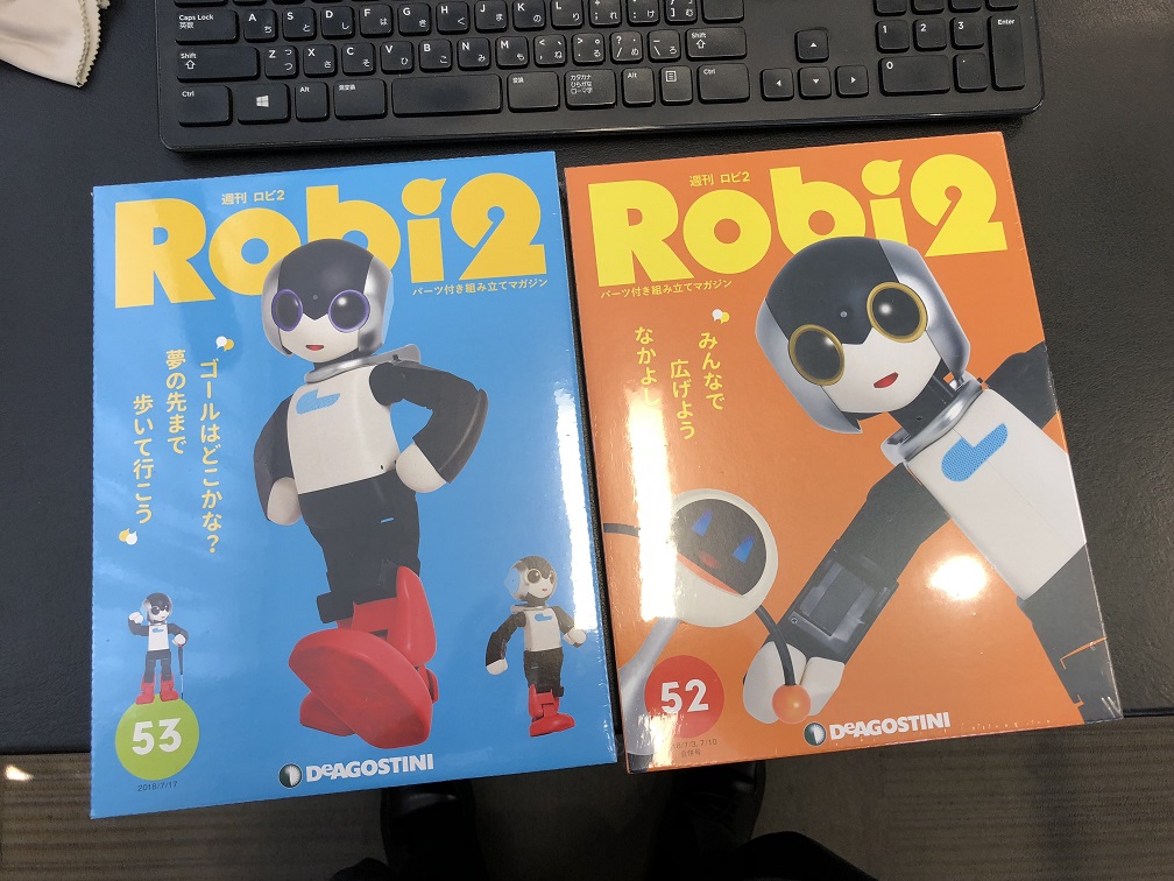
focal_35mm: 28
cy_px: 440
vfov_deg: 49.7
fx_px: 950
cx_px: 587
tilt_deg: -78.4
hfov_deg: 63.4
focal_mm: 3.99
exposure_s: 1/50
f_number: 1.8
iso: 25
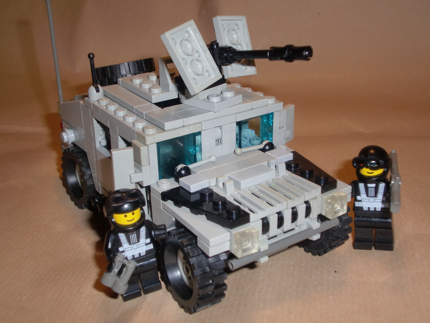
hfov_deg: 39.7
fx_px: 596
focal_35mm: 48
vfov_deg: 30.3
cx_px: 215
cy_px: 162
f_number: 3.4
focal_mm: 7.91
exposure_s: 1/60
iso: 64
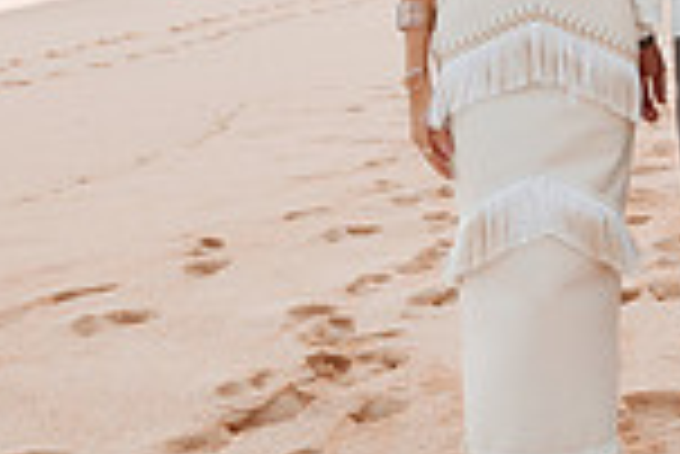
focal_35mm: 92
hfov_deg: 22.1
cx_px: 392
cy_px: -70
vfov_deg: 14.5
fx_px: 1739
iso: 250
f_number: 3.2
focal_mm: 24
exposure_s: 1/1600
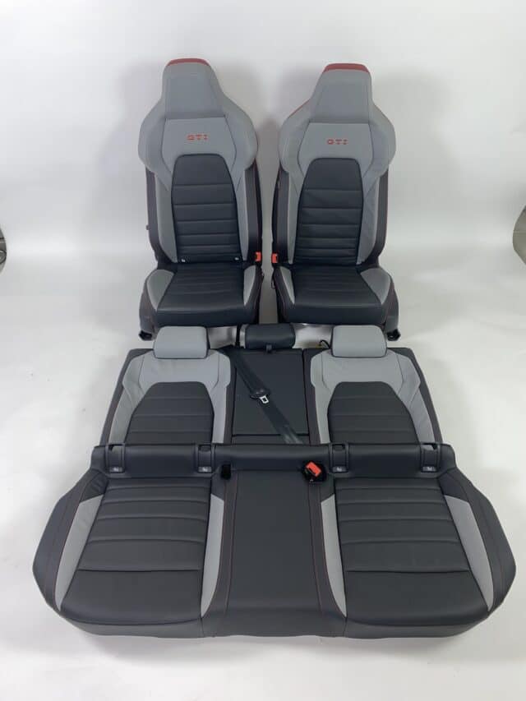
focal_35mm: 26
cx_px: 263
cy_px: 350
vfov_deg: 67.3
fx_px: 527
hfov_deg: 53.1
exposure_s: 1/19
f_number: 1.8
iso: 40
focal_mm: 4.25
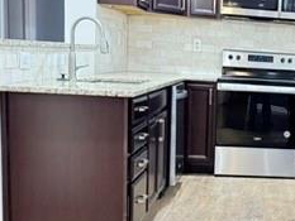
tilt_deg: -8.3
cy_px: 135
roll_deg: -2.9
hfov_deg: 27.2
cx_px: 314
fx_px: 563
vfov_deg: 22.2
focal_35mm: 66
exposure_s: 1/40
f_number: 1.78
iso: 800
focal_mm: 6.76
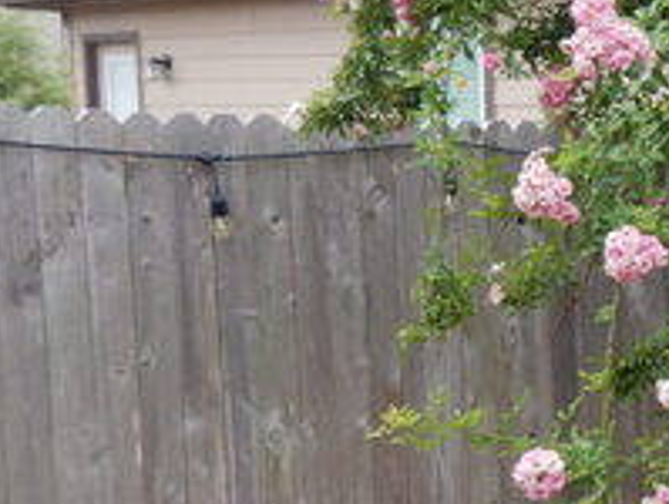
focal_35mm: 77
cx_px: 1062
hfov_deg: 20.7
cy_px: 262
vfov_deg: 19.2
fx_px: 1491
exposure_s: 1/640
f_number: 2.8
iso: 125
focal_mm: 4.3
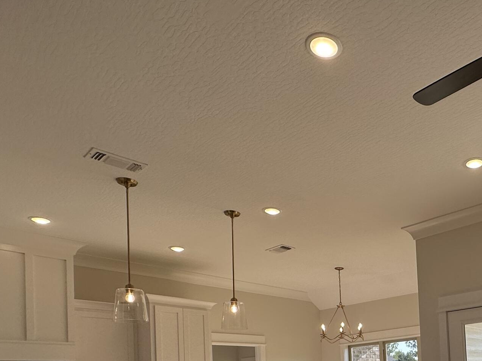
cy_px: 367
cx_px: 426
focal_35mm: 33
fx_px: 460
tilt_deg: +2.7
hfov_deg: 49.8
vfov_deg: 37.9
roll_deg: +2.3
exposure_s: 1/506
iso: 40
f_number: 2.2
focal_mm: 2.22
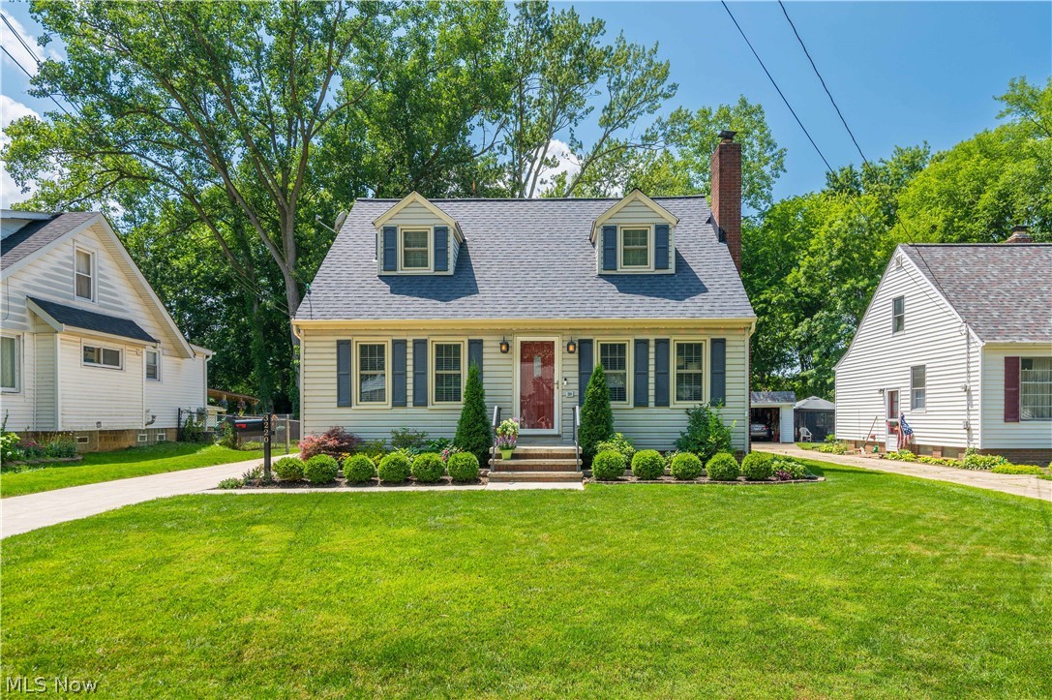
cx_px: 526
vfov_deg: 59.4
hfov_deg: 81.2
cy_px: 350
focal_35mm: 21
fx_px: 613
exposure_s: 1/400
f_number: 8
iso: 100
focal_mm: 21
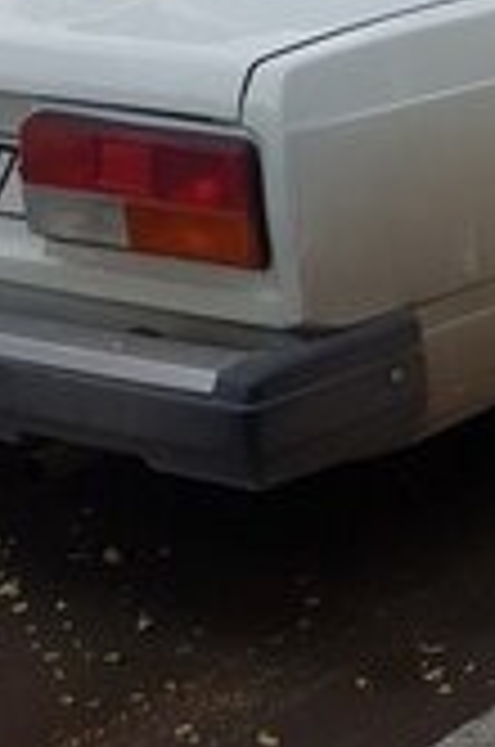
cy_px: -104
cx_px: 436
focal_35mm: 81
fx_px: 1678
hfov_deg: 16.6
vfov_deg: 23.4
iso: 40
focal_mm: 4.2
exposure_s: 1/2384
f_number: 1.7
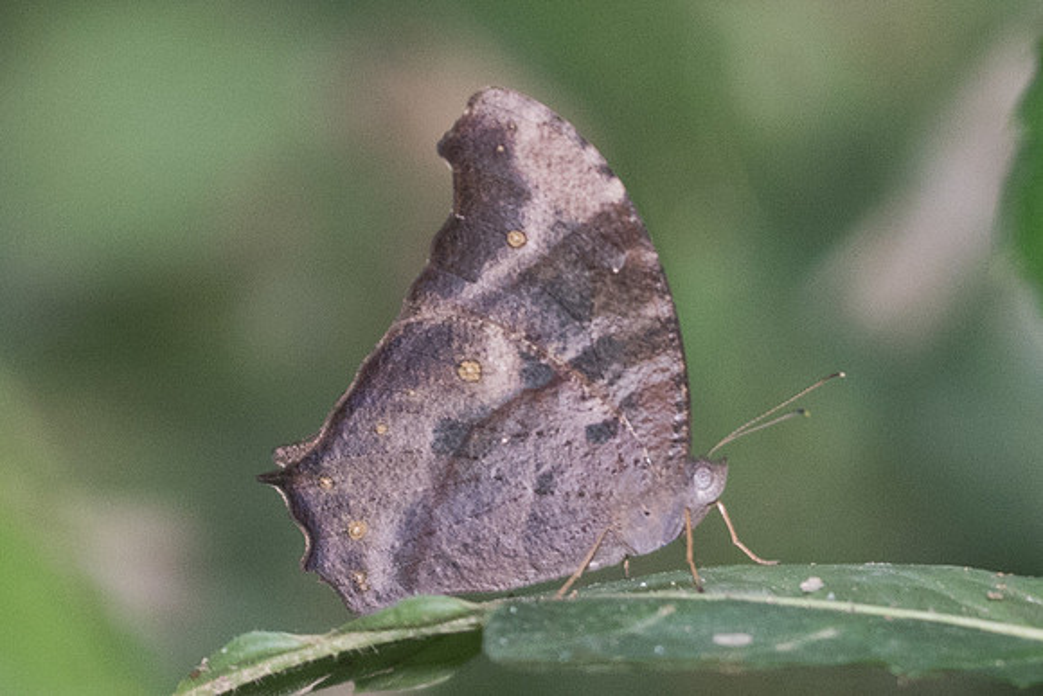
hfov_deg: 2.6
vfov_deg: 1.7
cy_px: 393
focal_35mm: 801
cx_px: 610
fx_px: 23211
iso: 800
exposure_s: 1/250
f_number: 3
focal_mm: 150
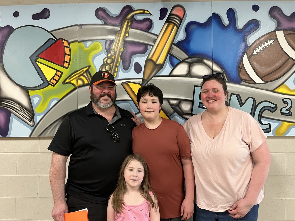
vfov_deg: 53.1
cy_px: 110
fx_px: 222
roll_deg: +0.2
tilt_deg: +1.9
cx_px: 148
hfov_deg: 67.3
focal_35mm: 26
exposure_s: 1/60
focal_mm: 5.1
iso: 400
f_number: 1.6
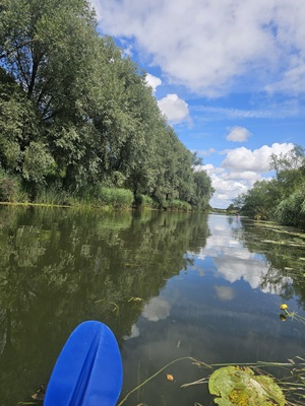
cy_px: 203
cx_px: 152
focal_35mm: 23
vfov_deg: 73.9
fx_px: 270
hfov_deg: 58.9
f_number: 1.7
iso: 10
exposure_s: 1/885
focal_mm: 6.3
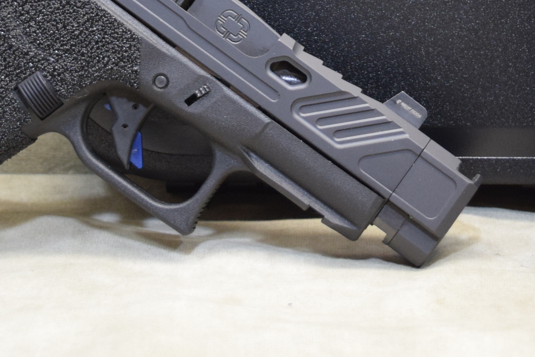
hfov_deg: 17.7
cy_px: -81
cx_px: 410
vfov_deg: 11.7
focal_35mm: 115
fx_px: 1709
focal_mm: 24
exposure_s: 1/100
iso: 800
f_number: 4
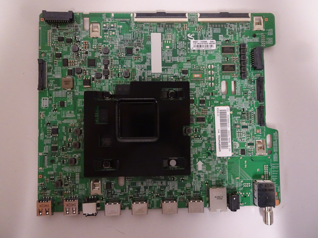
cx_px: 159
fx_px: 220
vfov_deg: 56.8
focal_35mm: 24
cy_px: 119
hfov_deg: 71.6
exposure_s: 1/13
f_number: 3.5
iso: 800
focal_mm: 4.1
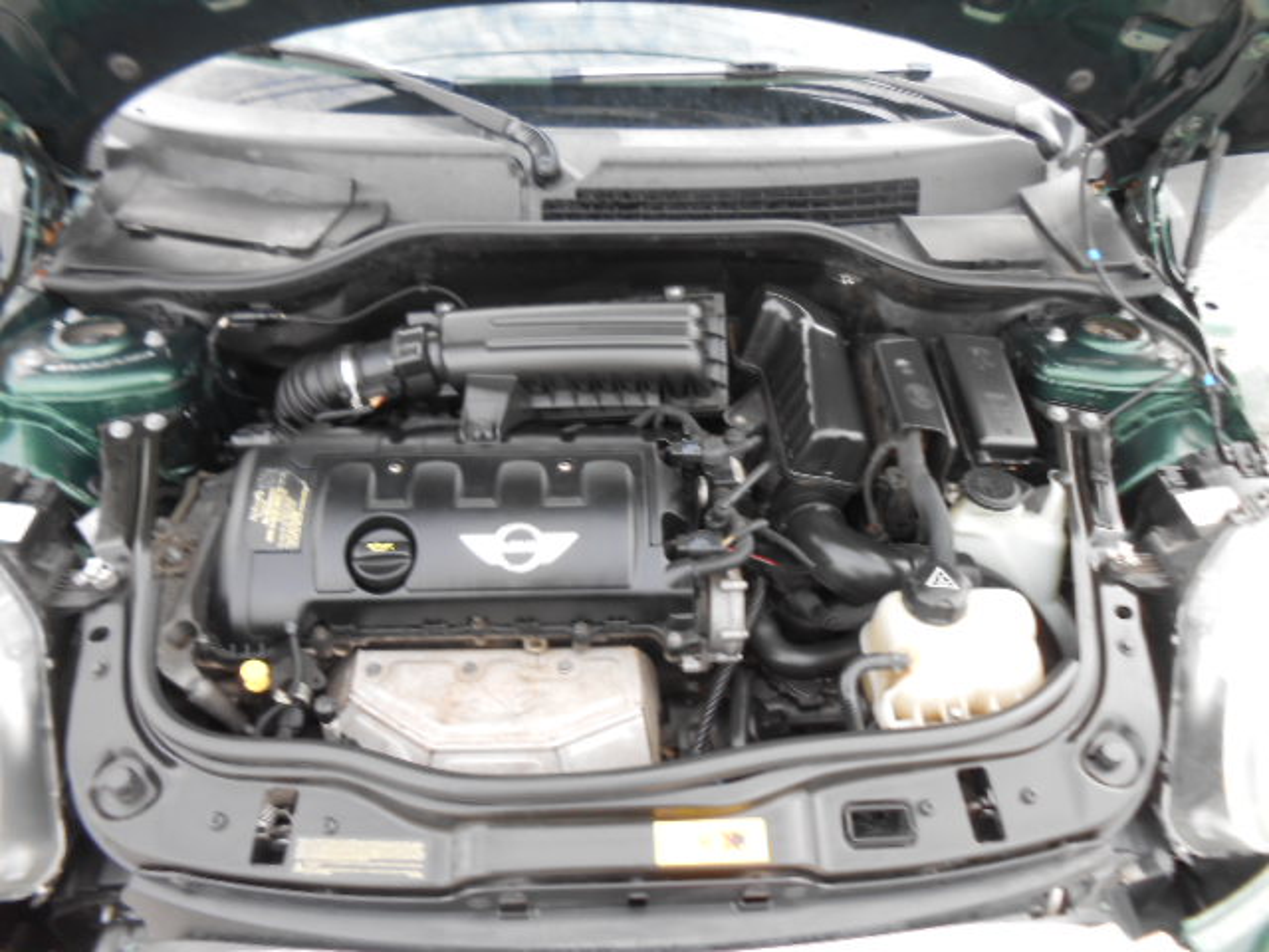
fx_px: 953
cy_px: 476
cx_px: 634
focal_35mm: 26
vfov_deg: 53.1
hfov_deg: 67.3
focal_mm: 4.6
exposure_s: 1/30
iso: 80
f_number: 3.5
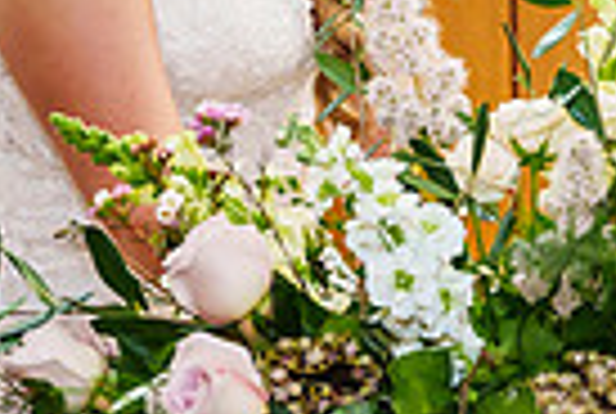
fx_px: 2401
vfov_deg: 9.5
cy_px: -251
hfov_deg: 14.2
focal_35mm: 140
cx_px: 710
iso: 800
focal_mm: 28
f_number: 3.5
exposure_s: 1/250
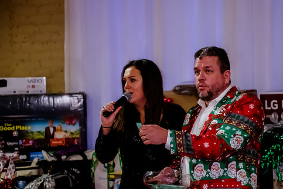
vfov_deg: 16.3
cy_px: 94
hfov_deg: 24.2
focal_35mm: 84
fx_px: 660
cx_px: 163
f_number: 2.8
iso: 5000
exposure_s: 1/200
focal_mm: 70
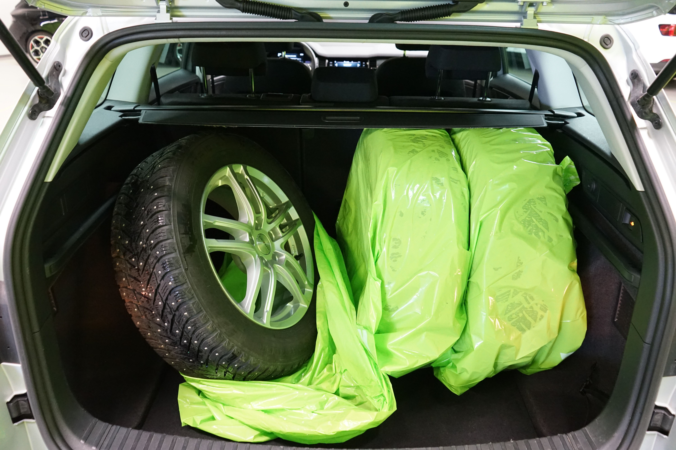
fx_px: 526
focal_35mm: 28
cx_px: 338
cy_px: 225
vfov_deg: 46.4
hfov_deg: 65.5
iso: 5000
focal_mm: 28
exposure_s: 1/50
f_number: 5
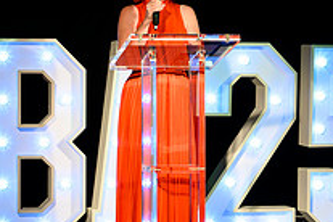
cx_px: -20
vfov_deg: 12.7
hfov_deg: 18.3
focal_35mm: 108
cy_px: 112
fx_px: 999
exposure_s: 1/125
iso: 800
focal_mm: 36
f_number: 4
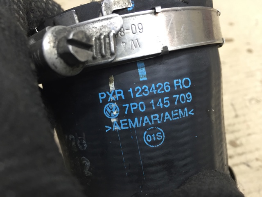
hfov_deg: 61.7
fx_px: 219
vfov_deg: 48.2
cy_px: 98
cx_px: 131
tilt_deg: -43.2
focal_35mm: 29
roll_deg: +8.2
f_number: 2.2
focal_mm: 4.15
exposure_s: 1/33
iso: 125
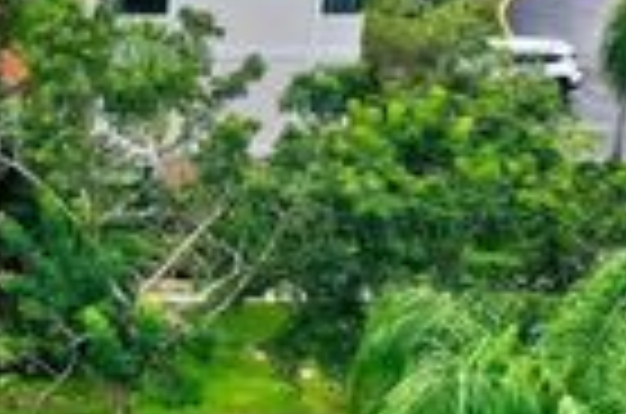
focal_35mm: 101
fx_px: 1752
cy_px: 34
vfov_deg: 13.4
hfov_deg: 17.5
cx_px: -405
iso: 100
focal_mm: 10.3
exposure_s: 1/500
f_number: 6.3
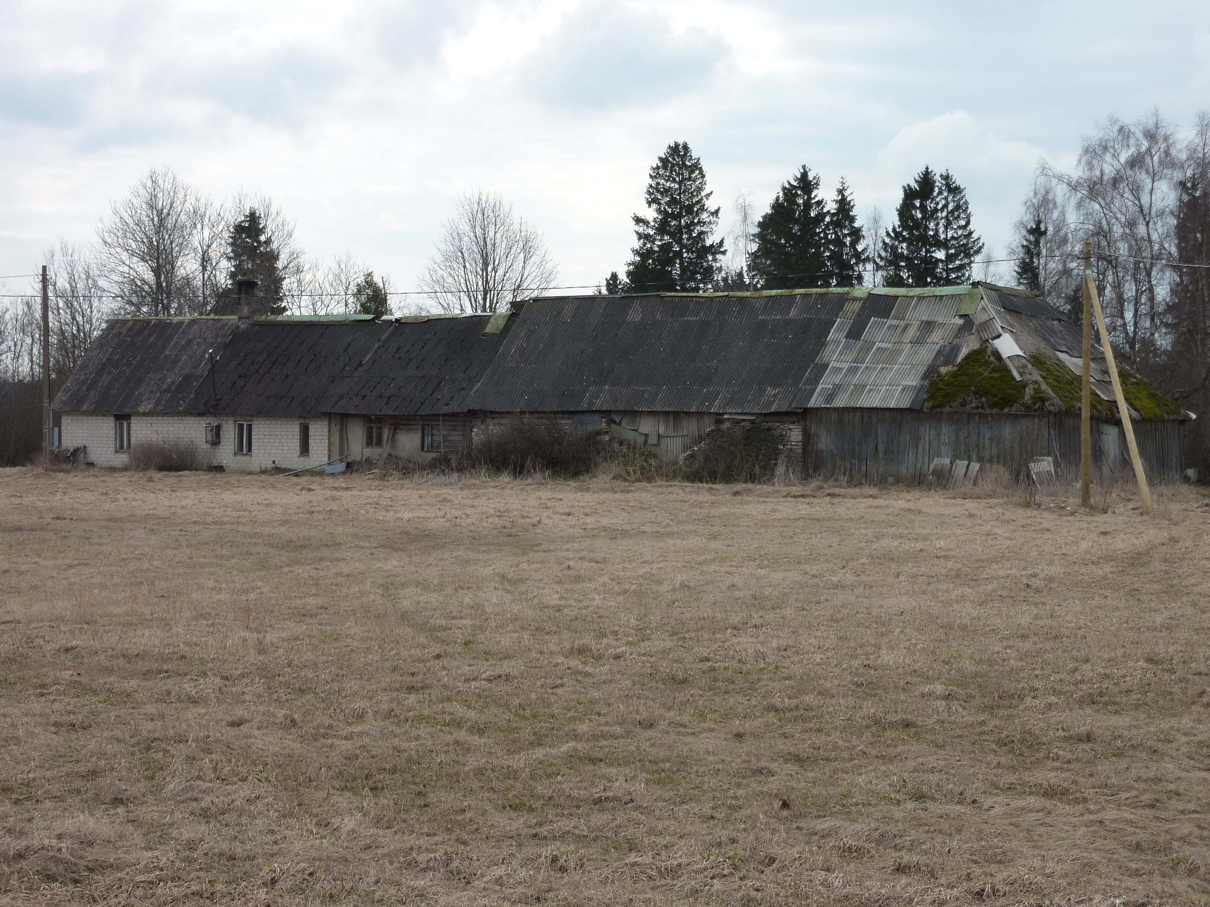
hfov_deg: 29.0
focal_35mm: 67
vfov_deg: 21.9
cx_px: 605
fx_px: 2342
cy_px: 454
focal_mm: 11
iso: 125
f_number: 4.5
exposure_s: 1/400
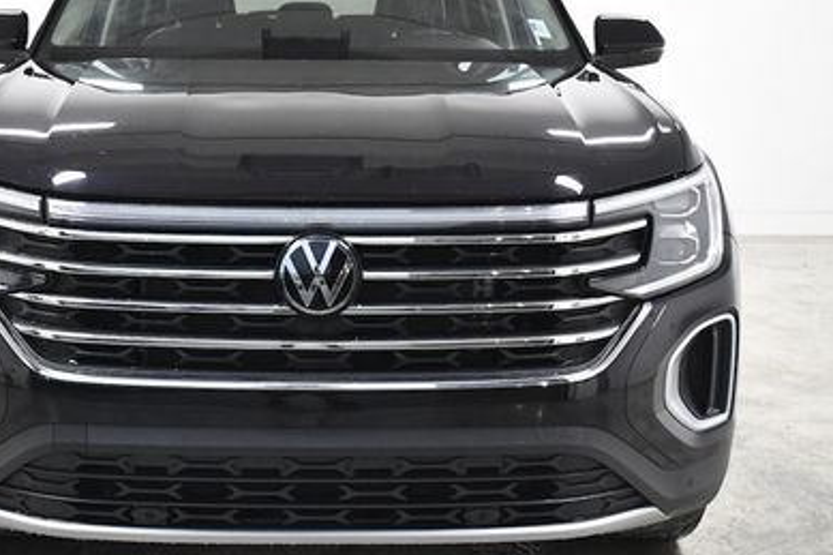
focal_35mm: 56
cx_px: 319
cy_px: 228
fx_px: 1295
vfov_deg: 24.1
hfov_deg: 35.5
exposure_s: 1/320
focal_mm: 23
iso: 2500
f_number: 4.5
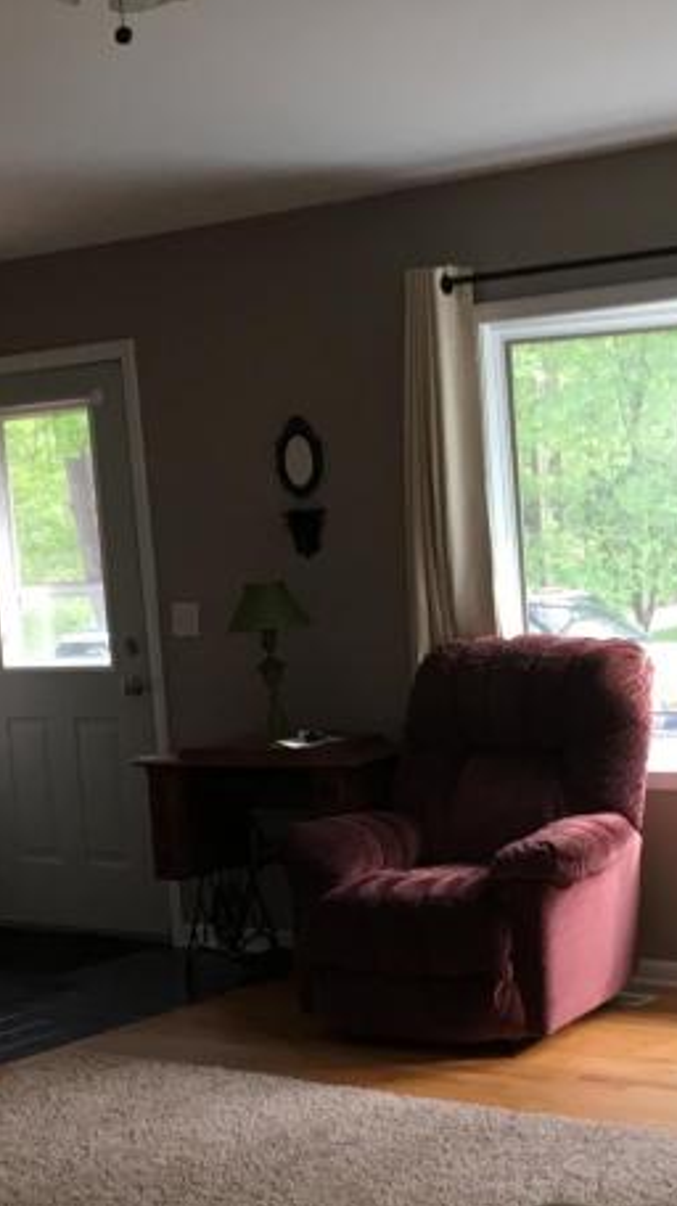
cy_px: 844
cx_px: 331
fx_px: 2269
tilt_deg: -8.4
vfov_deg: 29.5
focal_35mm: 71
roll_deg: +4.4
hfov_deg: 17.0
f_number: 2.2
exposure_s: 1/30
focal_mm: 4.15
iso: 50
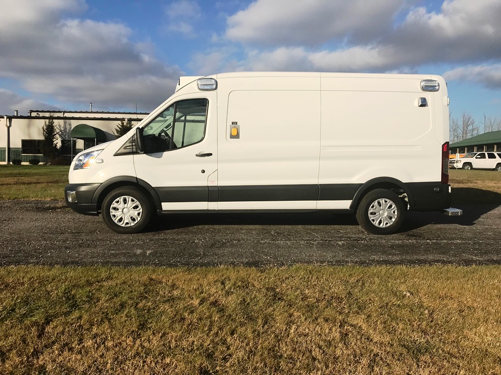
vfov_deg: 49.7
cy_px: 188
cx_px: 250
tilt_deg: -1.0
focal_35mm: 28
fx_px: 405
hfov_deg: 63.4
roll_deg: -1.0
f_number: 1.8
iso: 20
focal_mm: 3.99
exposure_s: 1/4566
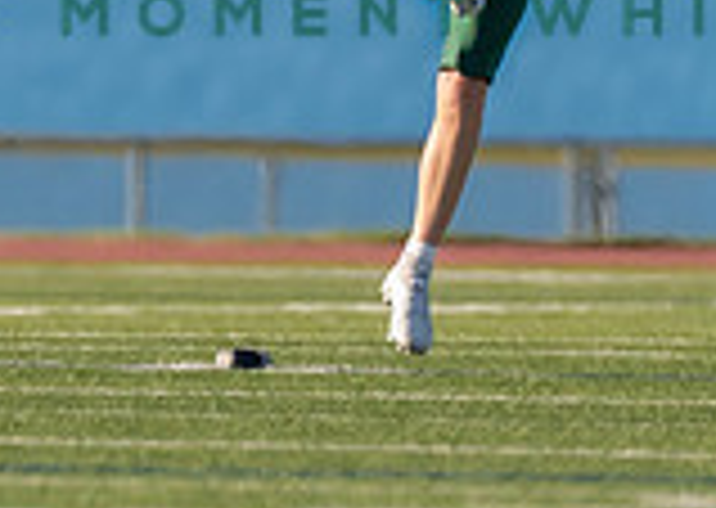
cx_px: 348
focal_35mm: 1659
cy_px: 109
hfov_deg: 1.2
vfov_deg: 0.9
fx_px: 33678
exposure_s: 1/4000
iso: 250
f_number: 2.8
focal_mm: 200
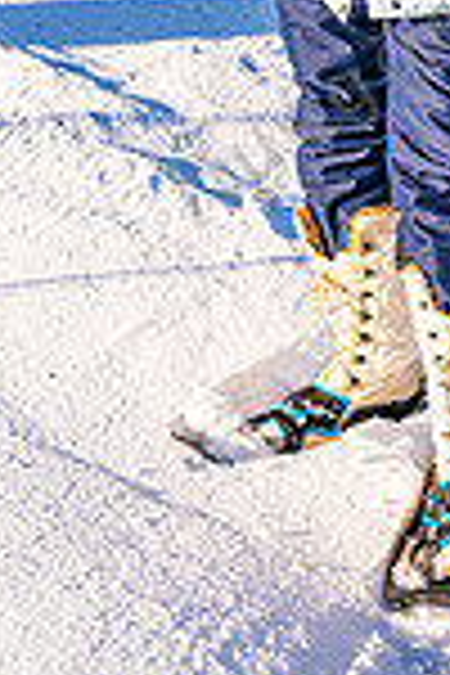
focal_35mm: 117
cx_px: 540
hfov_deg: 11.5
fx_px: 2194
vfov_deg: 17.0
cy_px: -45
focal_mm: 39
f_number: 5.6
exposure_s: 1/640
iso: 50
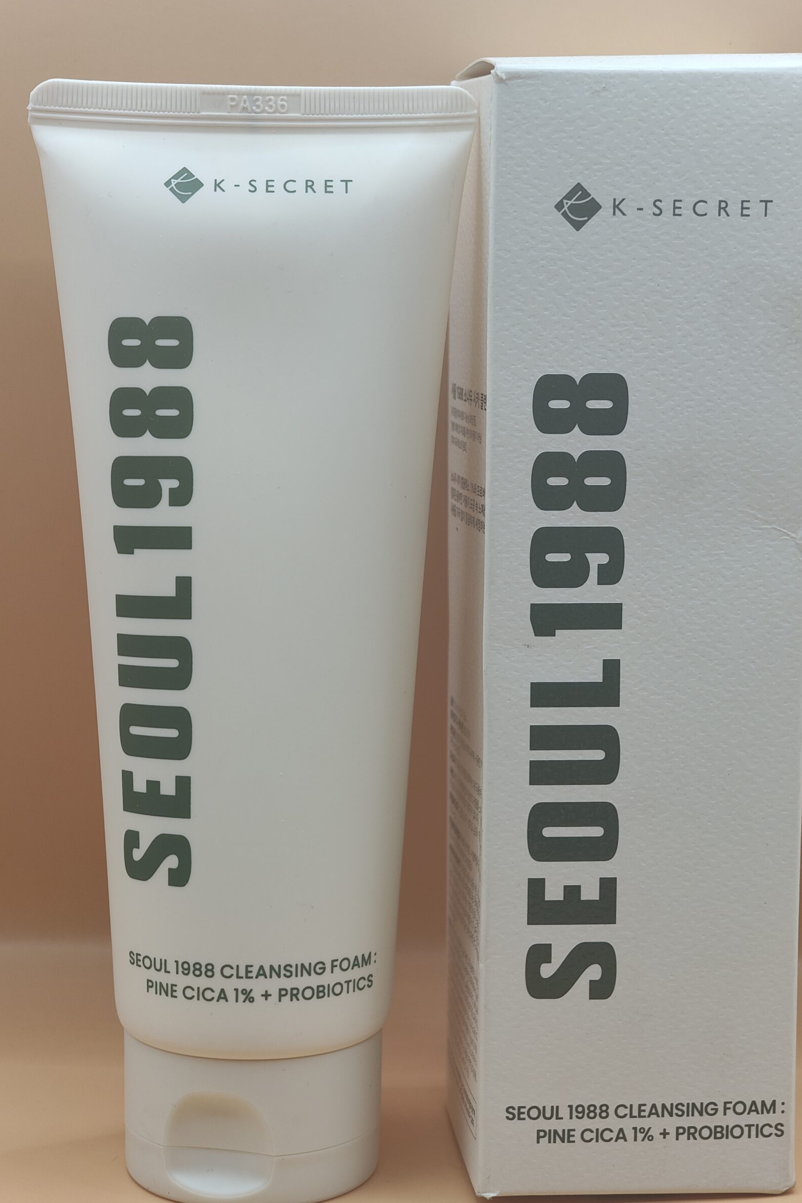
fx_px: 2606
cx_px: 449
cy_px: 593
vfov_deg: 26.0
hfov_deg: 17.5
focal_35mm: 78
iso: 139
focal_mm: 13.3
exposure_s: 1/100
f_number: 2.55
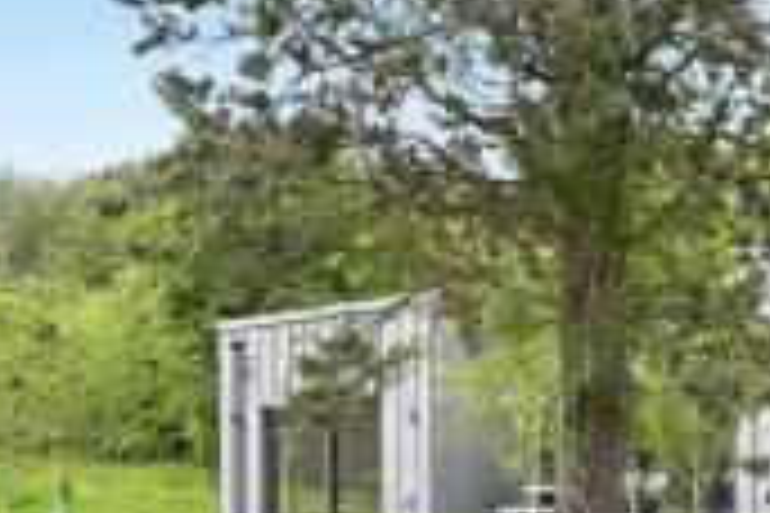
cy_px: 461
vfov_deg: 13.6
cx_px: 941
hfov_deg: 19.2
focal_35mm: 100
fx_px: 2139
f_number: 4.5
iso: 100
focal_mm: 24
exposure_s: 1/1600
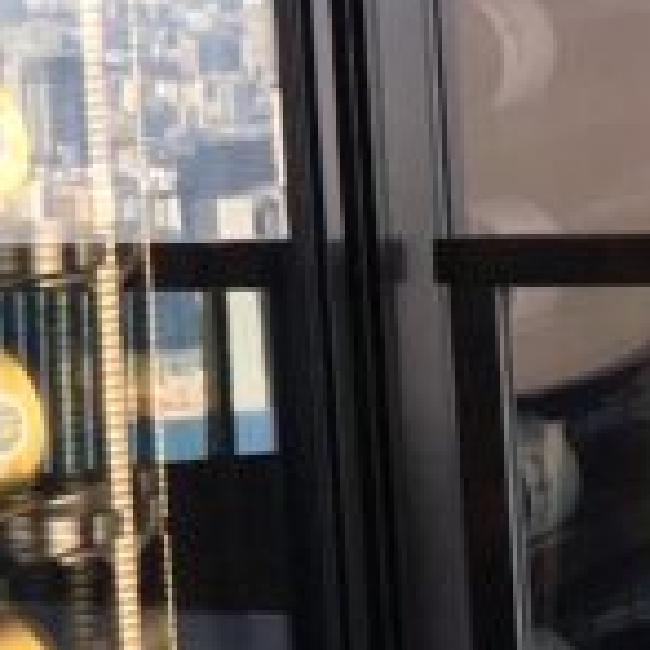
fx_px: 3803
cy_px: 230
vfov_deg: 9.8
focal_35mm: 179
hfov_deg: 8.7
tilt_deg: -5.5
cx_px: -1004
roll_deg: +5.4
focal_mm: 4.15
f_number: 2.2
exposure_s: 1/316
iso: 25
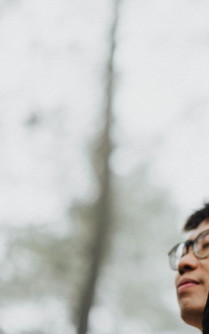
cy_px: 167
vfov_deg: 15.9
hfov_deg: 9.9
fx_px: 1194
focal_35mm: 131
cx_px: 240
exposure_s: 1/320
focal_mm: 85
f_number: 1.8
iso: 100
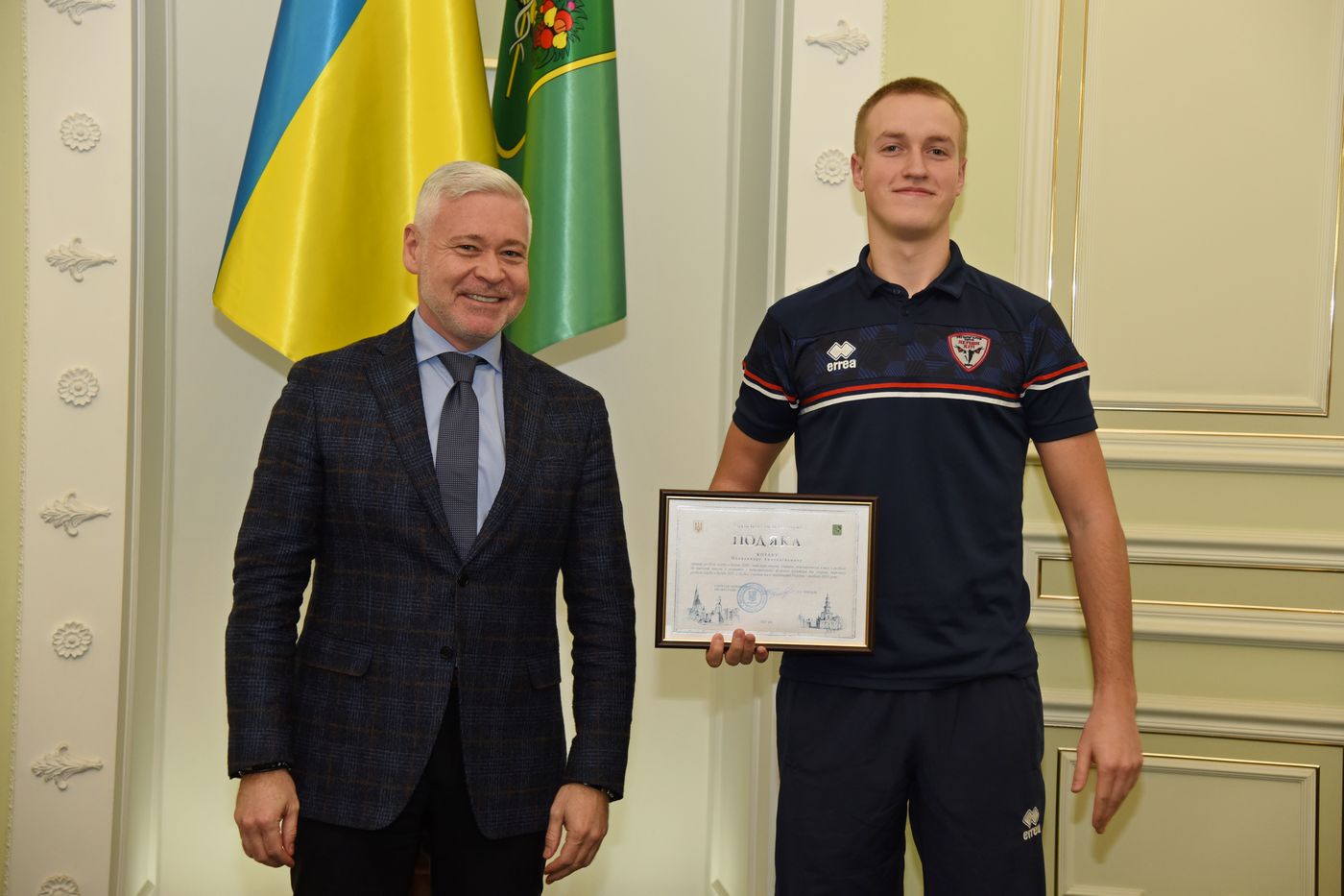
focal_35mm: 65
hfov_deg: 31.0
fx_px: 2426
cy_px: 448
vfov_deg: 20.9
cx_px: 672
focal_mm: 65
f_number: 4
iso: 1000
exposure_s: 1/200
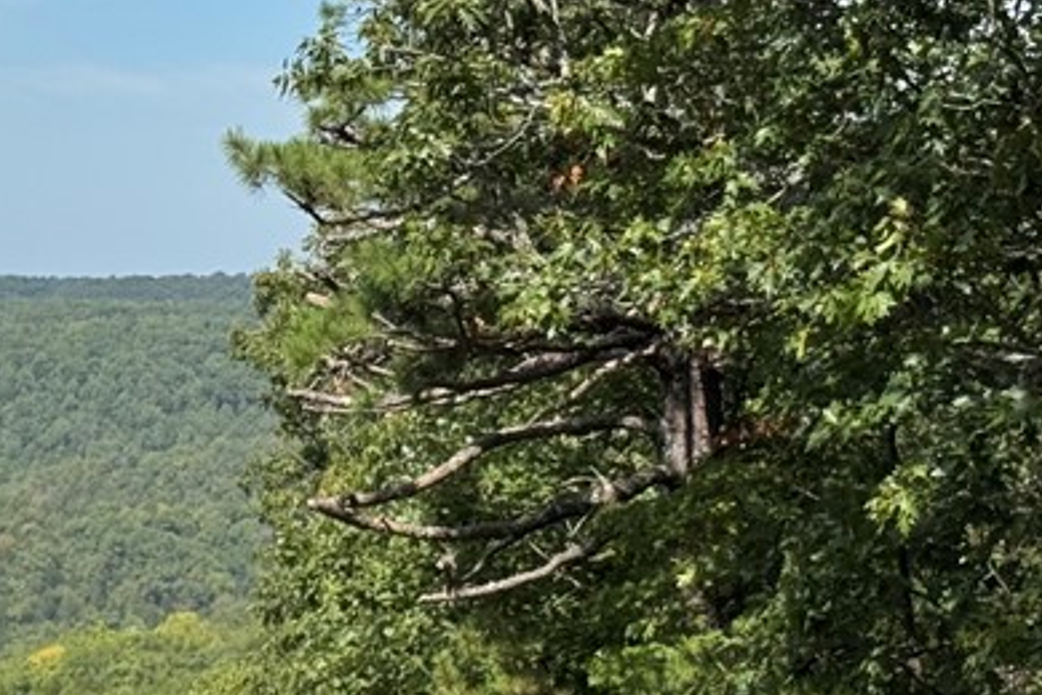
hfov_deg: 15.5
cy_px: 273
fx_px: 3791
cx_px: 200
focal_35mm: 131
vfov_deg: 10.5
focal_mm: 6.76
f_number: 1.78
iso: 80
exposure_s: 1/6410
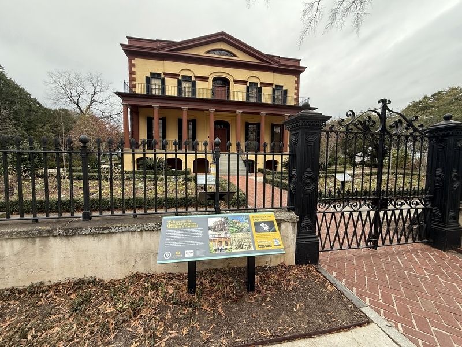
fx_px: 187
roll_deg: -2.2
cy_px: 174
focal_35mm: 14
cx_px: 231
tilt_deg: -3.1
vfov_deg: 85.7
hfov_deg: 102.1
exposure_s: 1/166
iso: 50
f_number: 2.2
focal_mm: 2.22
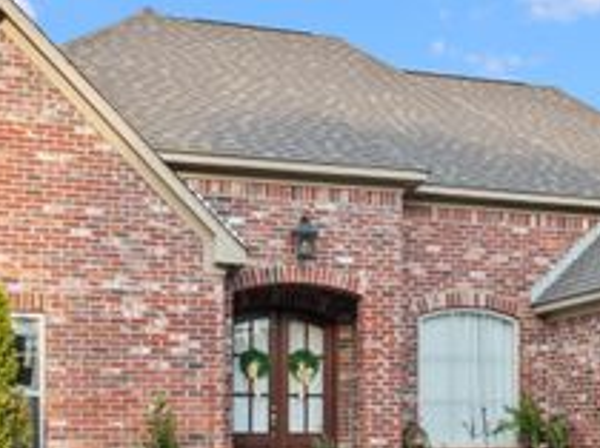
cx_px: 423
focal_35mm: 55
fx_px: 952
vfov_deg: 26.2
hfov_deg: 34.5
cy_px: 335
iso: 200
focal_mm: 16
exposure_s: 1/60
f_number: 8
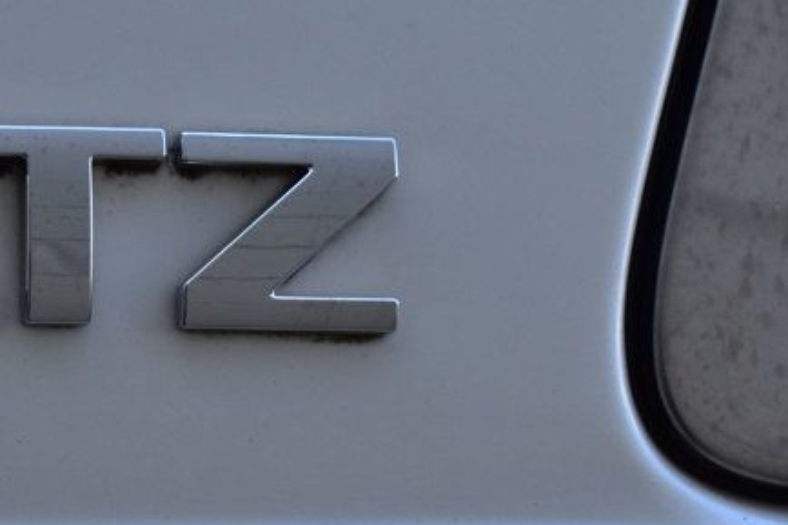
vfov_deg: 8.6
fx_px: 3483
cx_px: 160
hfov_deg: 12.9
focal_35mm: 159
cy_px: 163
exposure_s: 1/160
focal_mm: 45
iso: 400
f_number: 9
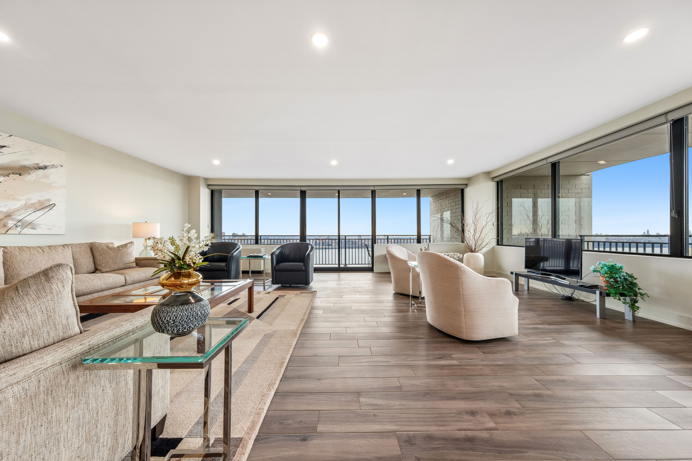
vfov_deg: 90.0
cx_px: 346
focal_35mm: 12
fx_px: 231
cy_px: 230
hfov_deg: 112.6
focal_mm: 8
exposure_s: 1/13
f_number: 8
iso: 160
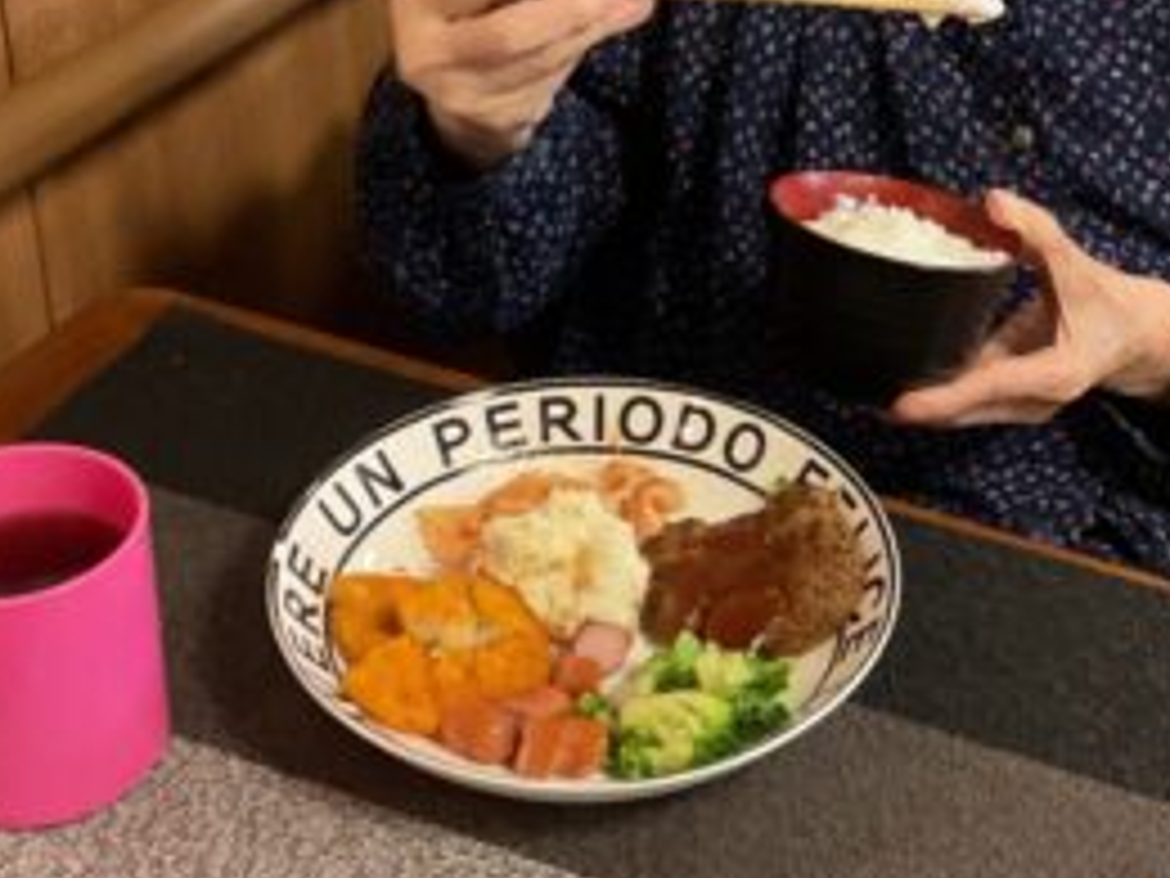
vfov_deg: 21.6
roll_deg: +0.2
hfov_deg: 28.8
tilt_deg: -29.1
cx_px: 747
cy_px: 158
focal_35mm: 67
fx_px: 2265
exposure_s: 1/60
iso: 250
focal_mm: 3
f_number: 1.8
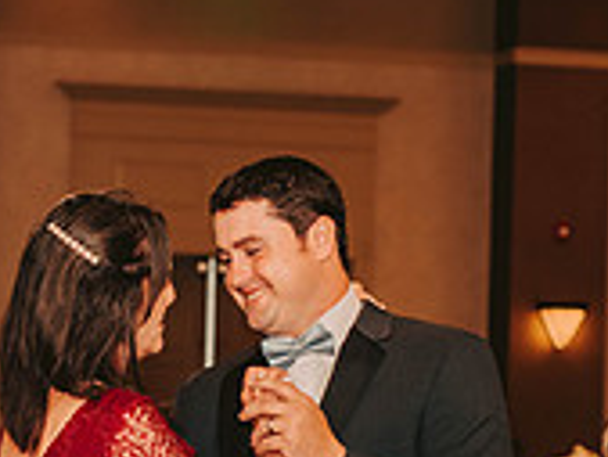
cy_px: 387
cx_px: 212
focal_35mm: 165
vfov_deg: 9.0
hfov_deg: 12.0
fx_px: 2900
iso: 800
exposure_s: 1/125
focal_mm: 50
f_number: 2.5
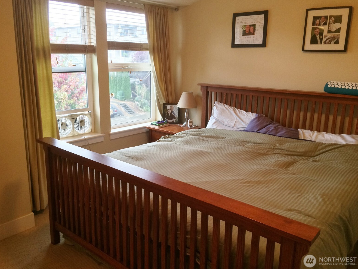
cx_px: 179
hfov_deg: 58.4
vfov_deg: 45.4
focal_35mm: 31
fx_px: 321
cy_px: 131
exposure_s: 1/30
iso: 160
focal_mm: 4.12
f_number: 2.2
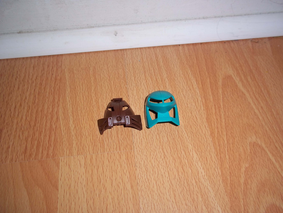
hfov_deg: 51.4
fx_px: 294
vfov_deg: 39.7
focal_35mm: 36
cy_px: 106
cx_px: 142
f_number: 3.1
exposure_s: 1/30
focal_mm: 6.5
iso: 80
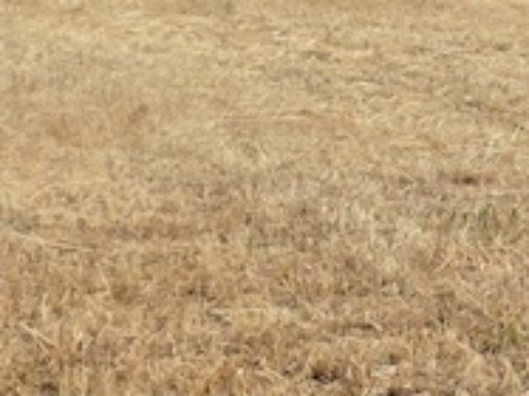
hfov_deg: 13.2
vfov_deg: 11.7
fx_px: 1924
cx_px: -571
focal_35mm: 126
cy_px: 218
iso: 80
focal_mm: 6.3
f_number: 1.7
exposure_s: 1/4539
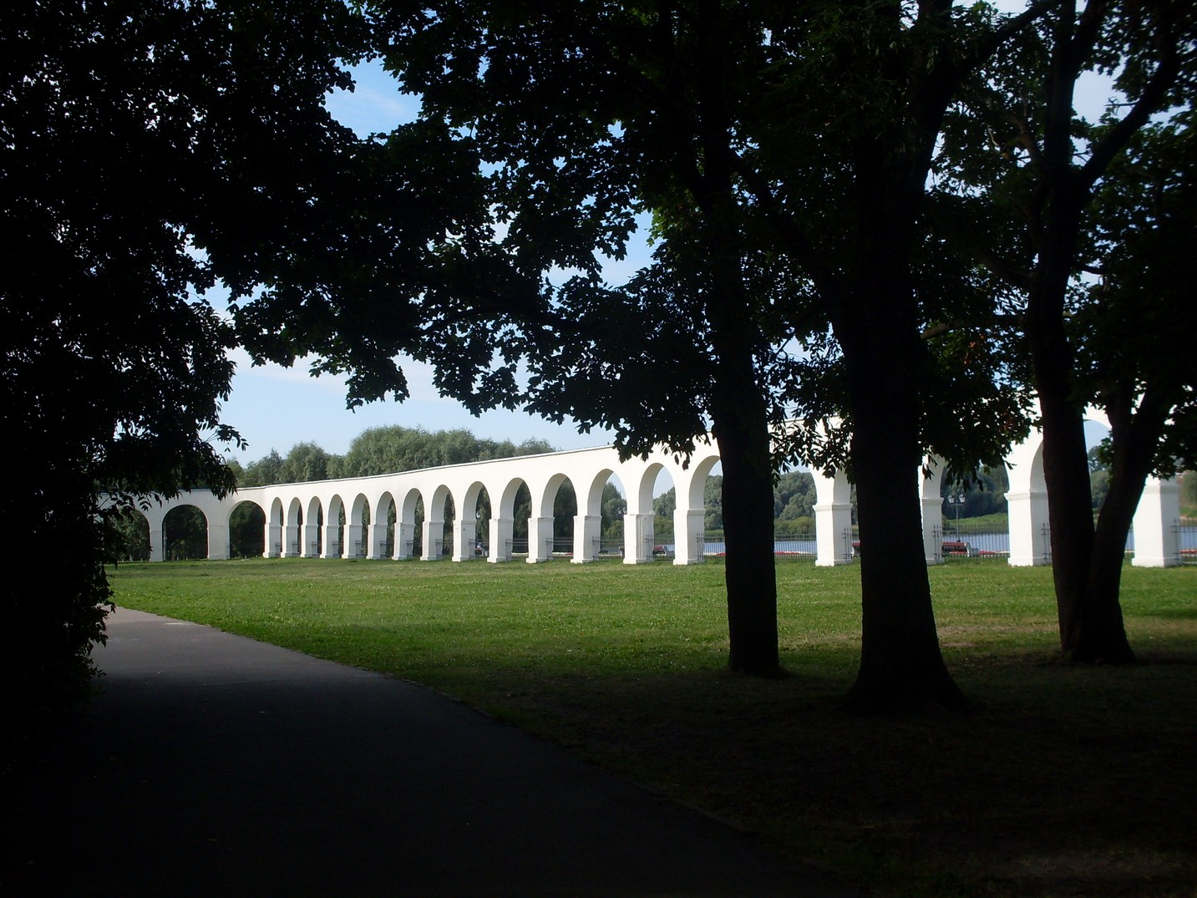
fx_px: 1314
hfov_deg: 49.0
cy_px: 449
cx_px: 598
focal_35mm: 38
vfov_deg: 37.7
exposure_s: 1/180
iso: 80
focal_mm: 6.3
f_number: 8.4
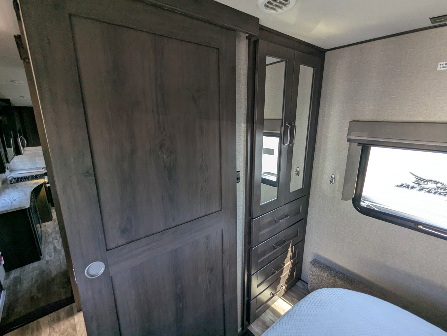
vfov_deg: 78.2
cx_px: 224
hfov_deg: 94.4
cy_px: 168
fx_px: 207
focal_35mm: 16
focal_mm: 2.35
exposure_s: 1/49.5
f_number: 2.2
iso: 101
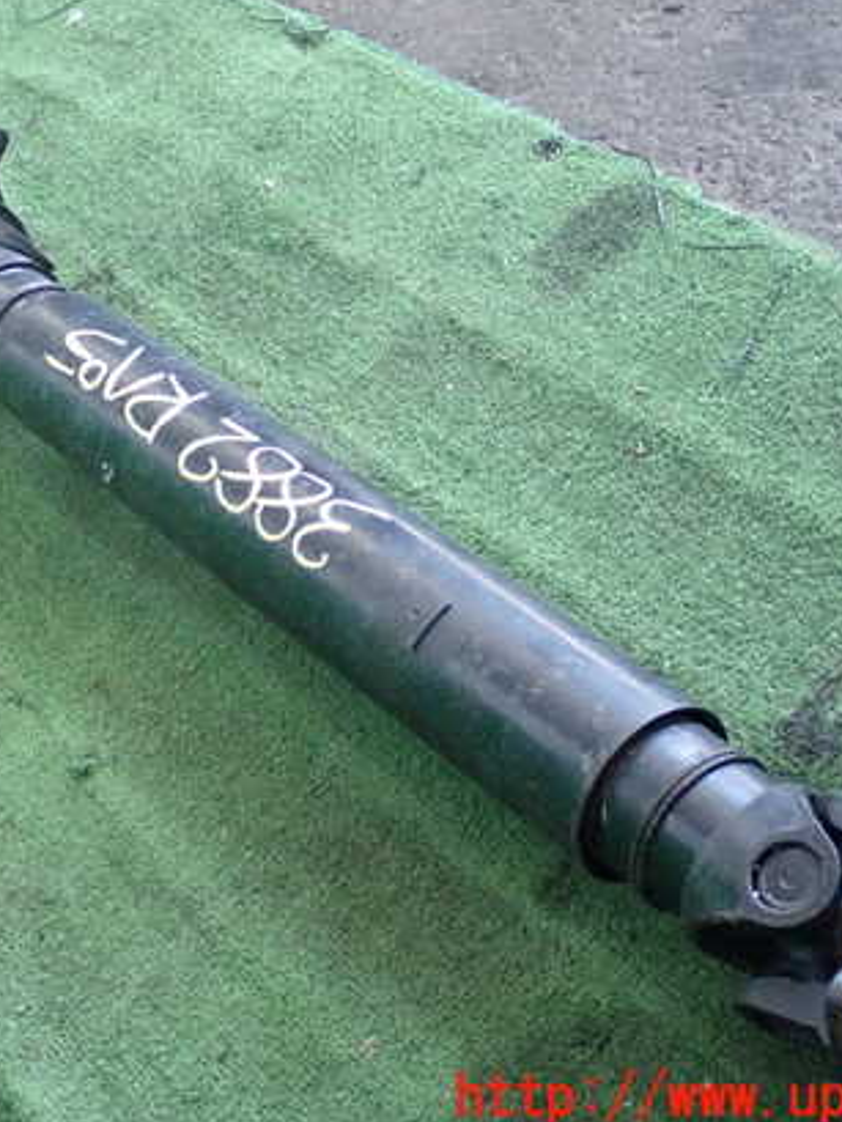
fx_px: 2237
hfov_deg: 21.2
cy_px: 516
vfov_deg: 28.1
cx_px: 252
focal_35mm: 69
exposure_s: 1/125
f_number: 3.1
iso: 800
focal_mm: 8.4
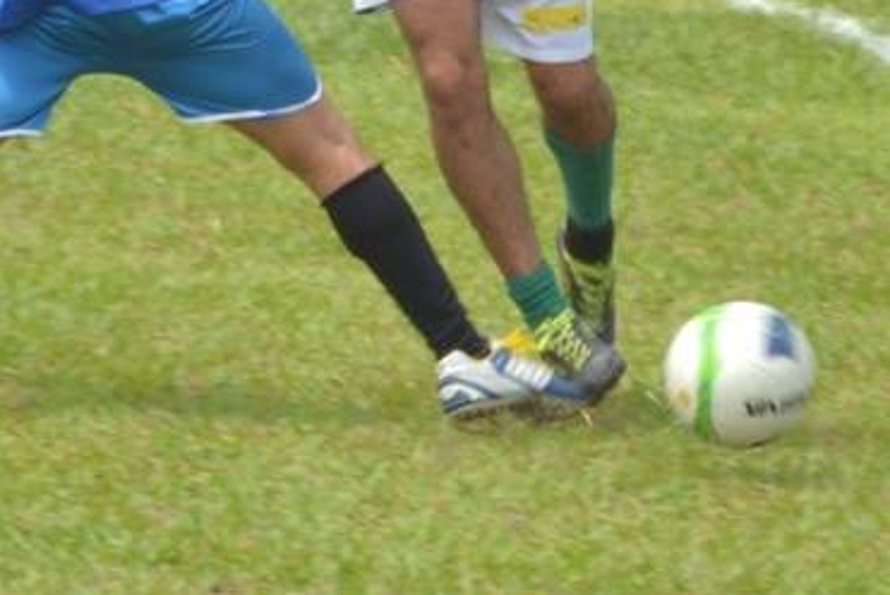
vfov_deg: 7.6
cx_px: 305
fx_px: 4478
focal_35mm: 181
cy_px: 220
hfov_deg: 11.3
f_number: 13
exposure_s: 1/200
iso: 200
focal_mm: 70
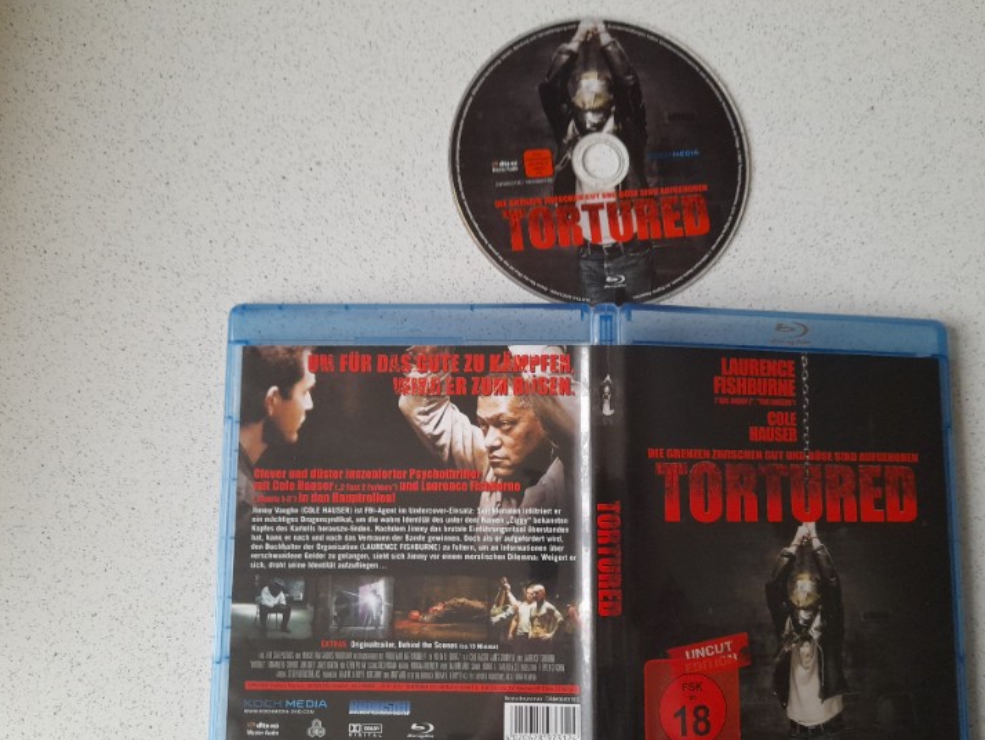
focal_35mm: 28
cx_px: 515
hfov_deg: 63.4
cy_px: 406
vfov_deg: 49.7
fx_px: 797
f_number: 2
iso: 250
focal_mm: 4.6
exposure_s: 1/50
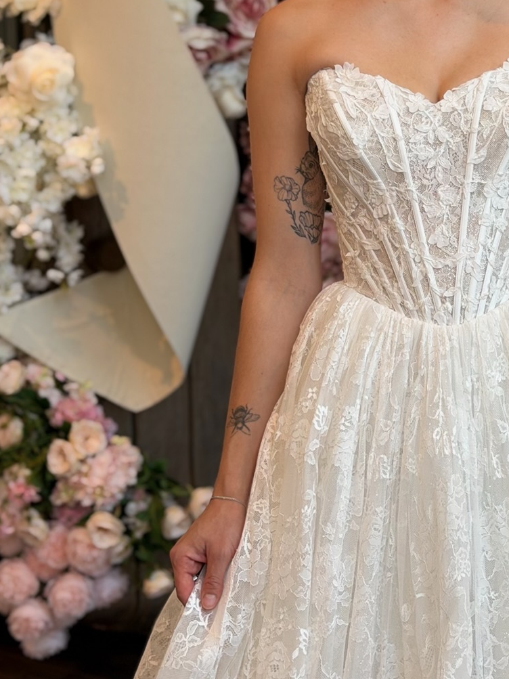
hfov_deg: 15.0
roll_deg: +1.0
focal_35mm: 98
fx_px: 1922
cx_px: 425
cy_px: 182
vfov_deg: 19.9
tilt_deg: -4.2
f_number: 1.78
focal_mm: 6.76
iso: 64
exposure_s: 1/242
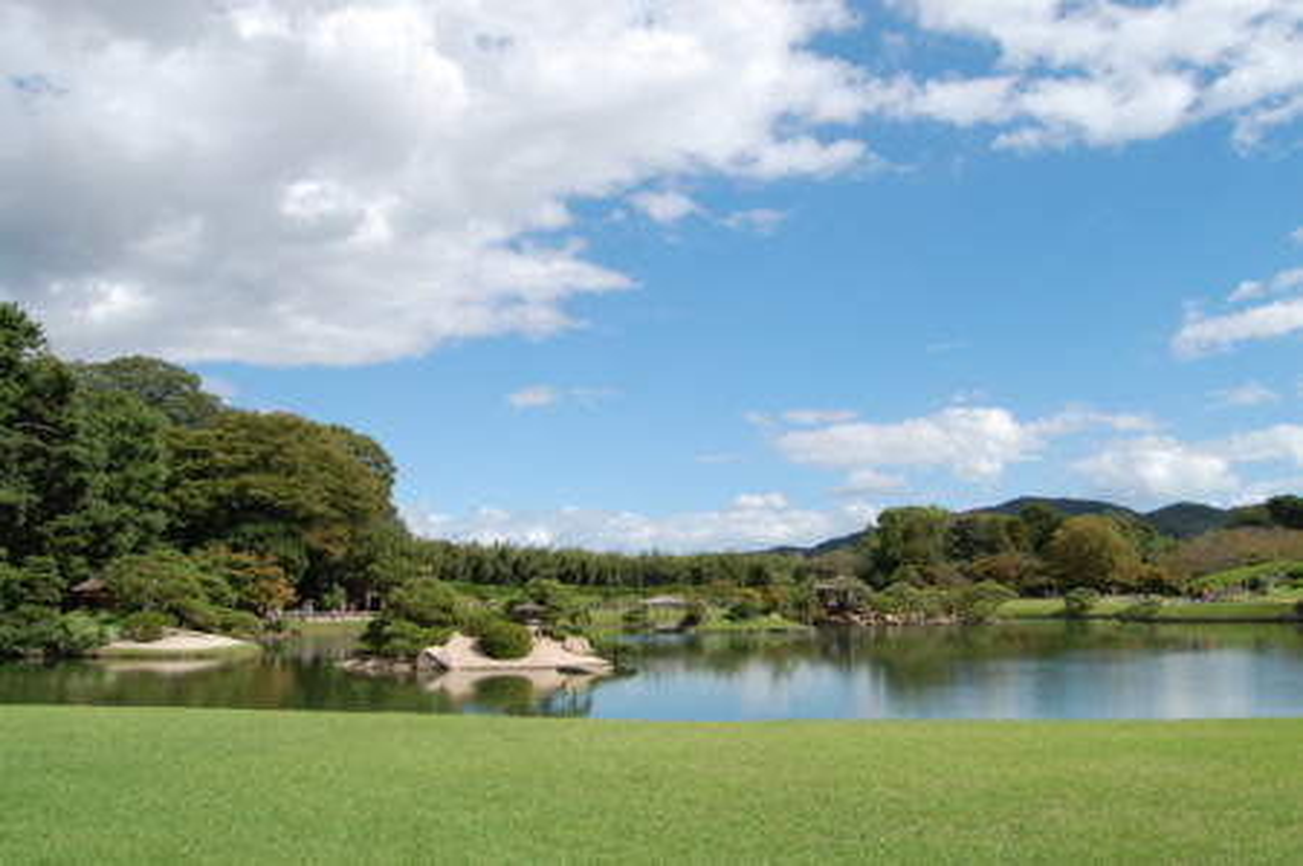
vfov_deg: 47.8
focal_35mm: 27
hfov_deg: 67.4
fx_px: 976
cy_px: 433
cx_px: 652
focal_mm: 18
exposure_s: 1/400
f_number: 10
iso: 200
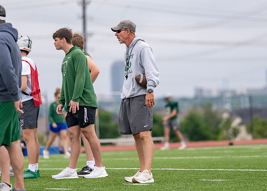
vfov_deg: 5.6
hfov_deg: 7.9
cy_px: 87
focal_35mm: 256
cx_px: 146
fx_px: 1937
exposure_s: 1/3200
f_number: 2.8
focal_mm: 200
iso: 200
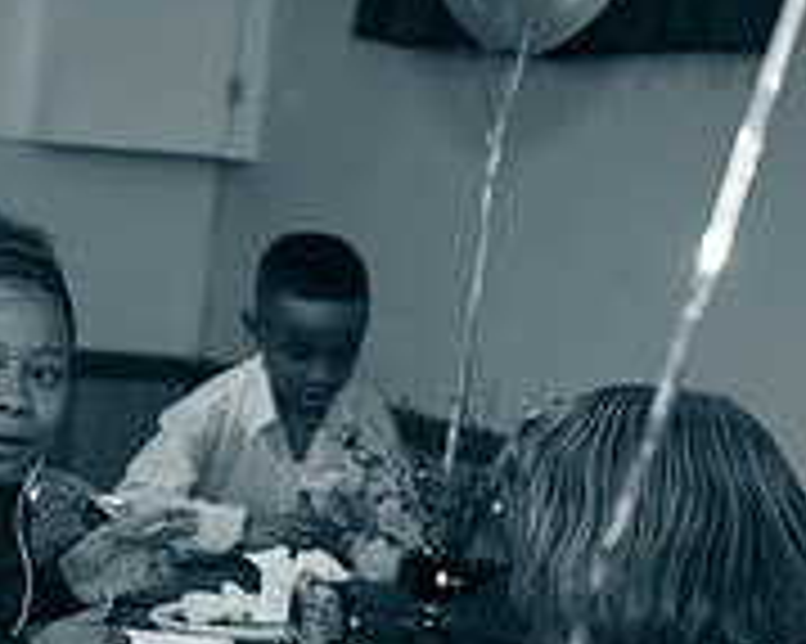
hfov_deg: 14.5
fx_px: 2909
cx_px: -477
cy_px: 529
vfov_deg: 12.6
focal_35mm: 122
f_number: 3.5
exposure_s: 1/400
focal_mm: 40
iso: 2000
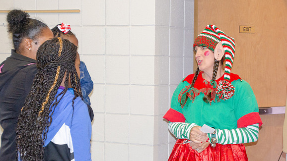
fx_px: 708
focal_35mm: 93
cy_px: 71
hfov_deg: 22.9
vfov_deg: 13.0
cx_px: 179
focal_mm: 44
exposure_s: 1/60
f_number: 4.8
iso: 400
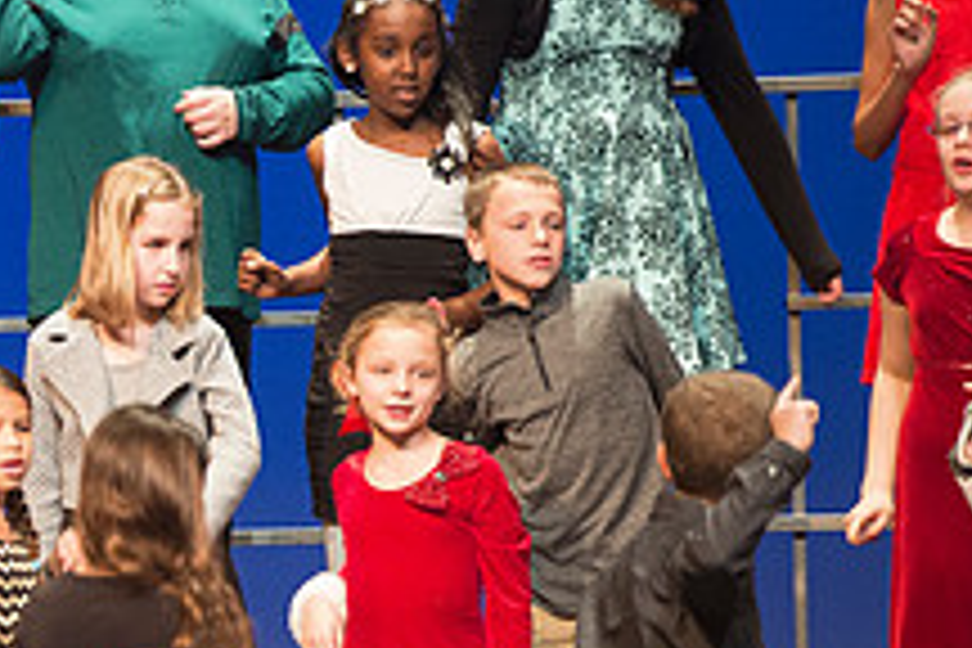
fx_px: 14471
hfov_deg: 3.8
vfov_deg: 2.6
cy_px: 542
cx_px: -198
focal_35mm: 536
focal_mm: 200
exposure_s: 1/160
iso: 2500
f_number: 2.8
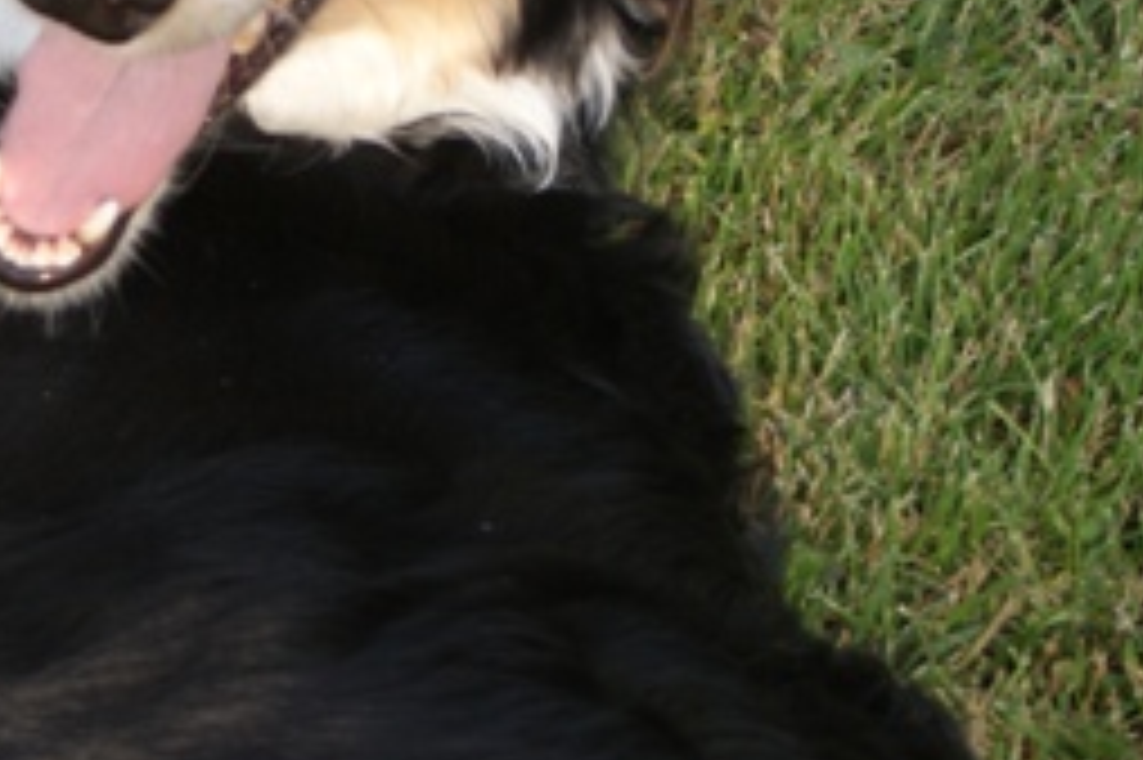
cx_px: 328
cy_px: 133
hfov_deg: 10.9
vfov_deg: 7.2
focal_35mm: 189
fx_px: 5997
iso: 160
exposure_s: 1/160
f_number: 5.6
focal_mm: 50
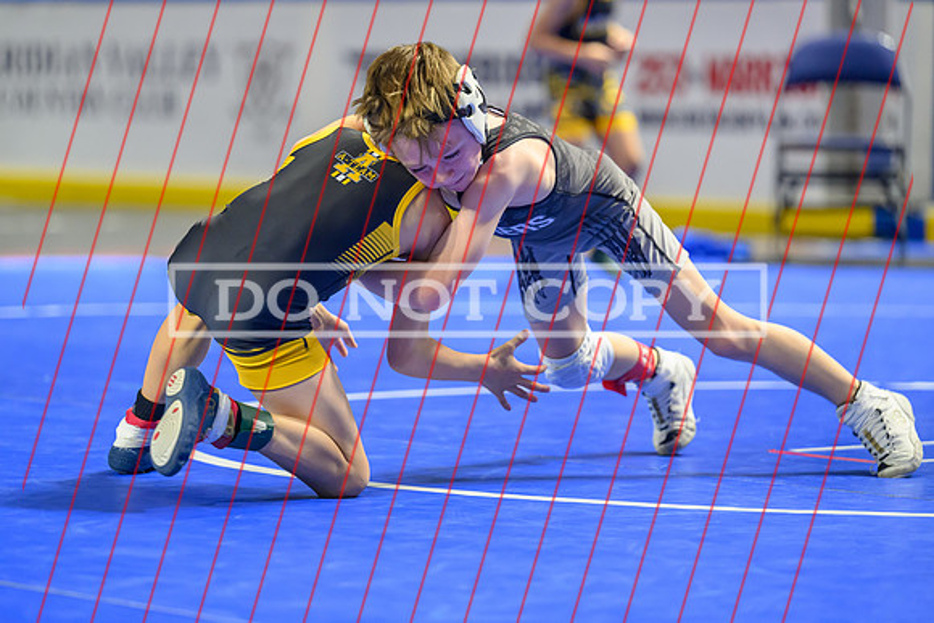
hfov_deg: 11.7
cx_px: 406
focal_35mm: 176
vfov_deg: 7.8
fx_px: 4562
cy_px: 294
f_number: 2.8
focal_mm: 155
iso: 5000
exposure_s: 1/800
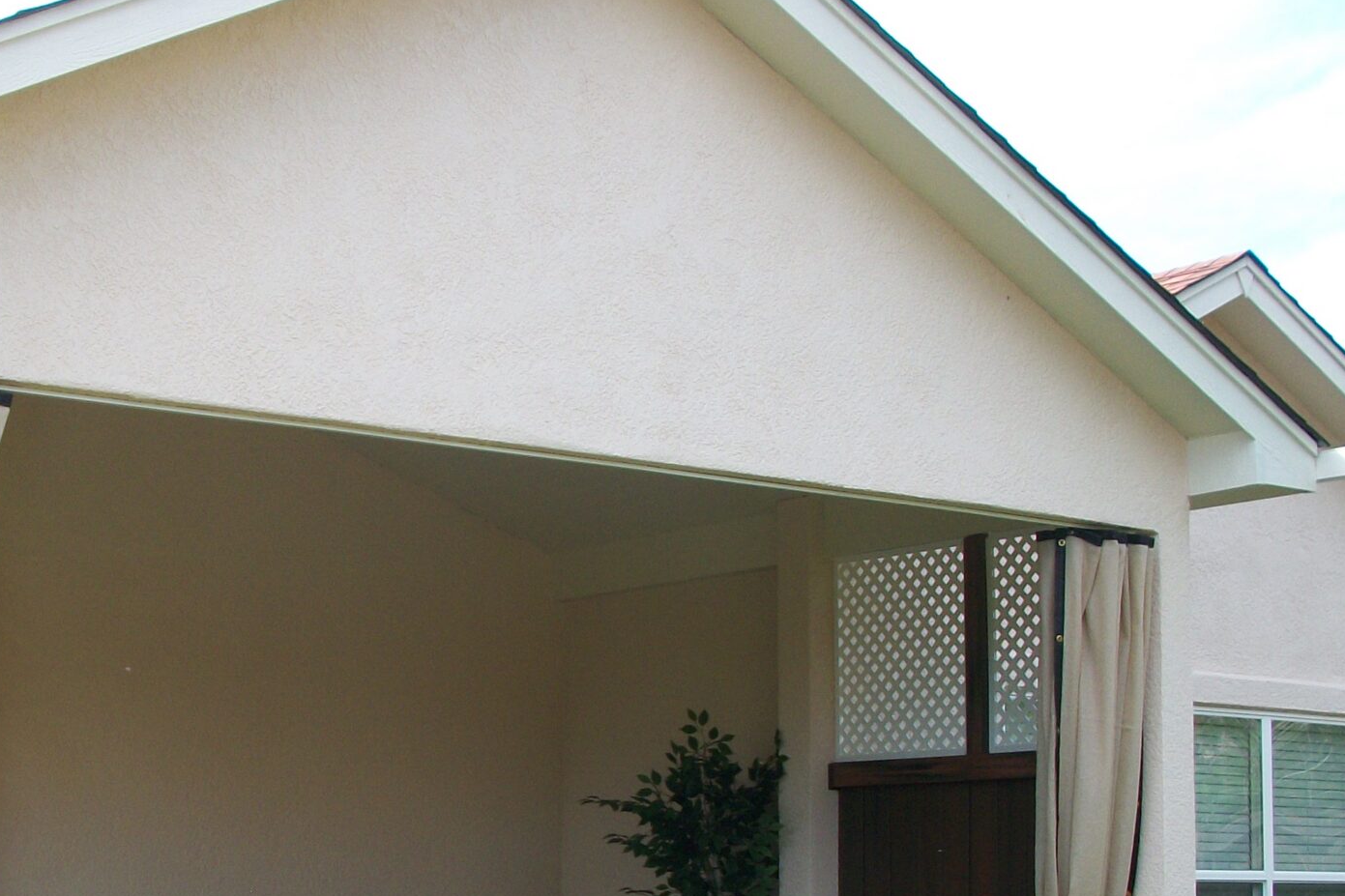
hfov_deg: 29.3
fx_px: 2503
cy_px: 847
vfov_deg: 19.8
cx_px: 249
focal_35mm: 67
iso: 80
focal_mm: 6.3
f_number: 3.1
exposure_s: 1/320
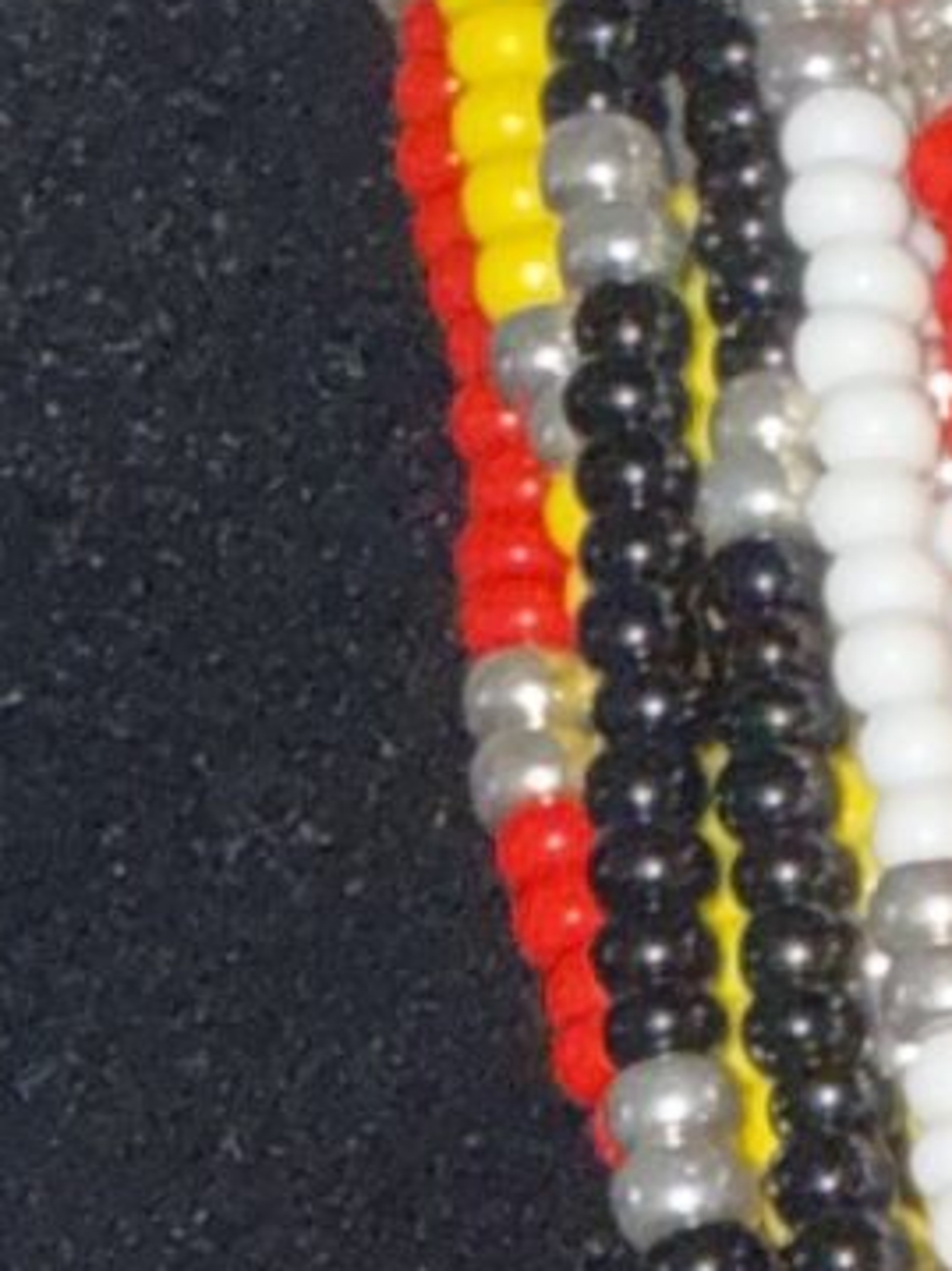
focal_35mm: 171
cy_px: 2273
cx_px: 2746
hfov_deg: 7.7
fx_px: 6274
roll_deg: +0.3
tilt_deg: -21.5
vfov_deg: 10.8
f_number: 2.2
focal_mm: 2.22
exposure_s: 1/80
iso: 80
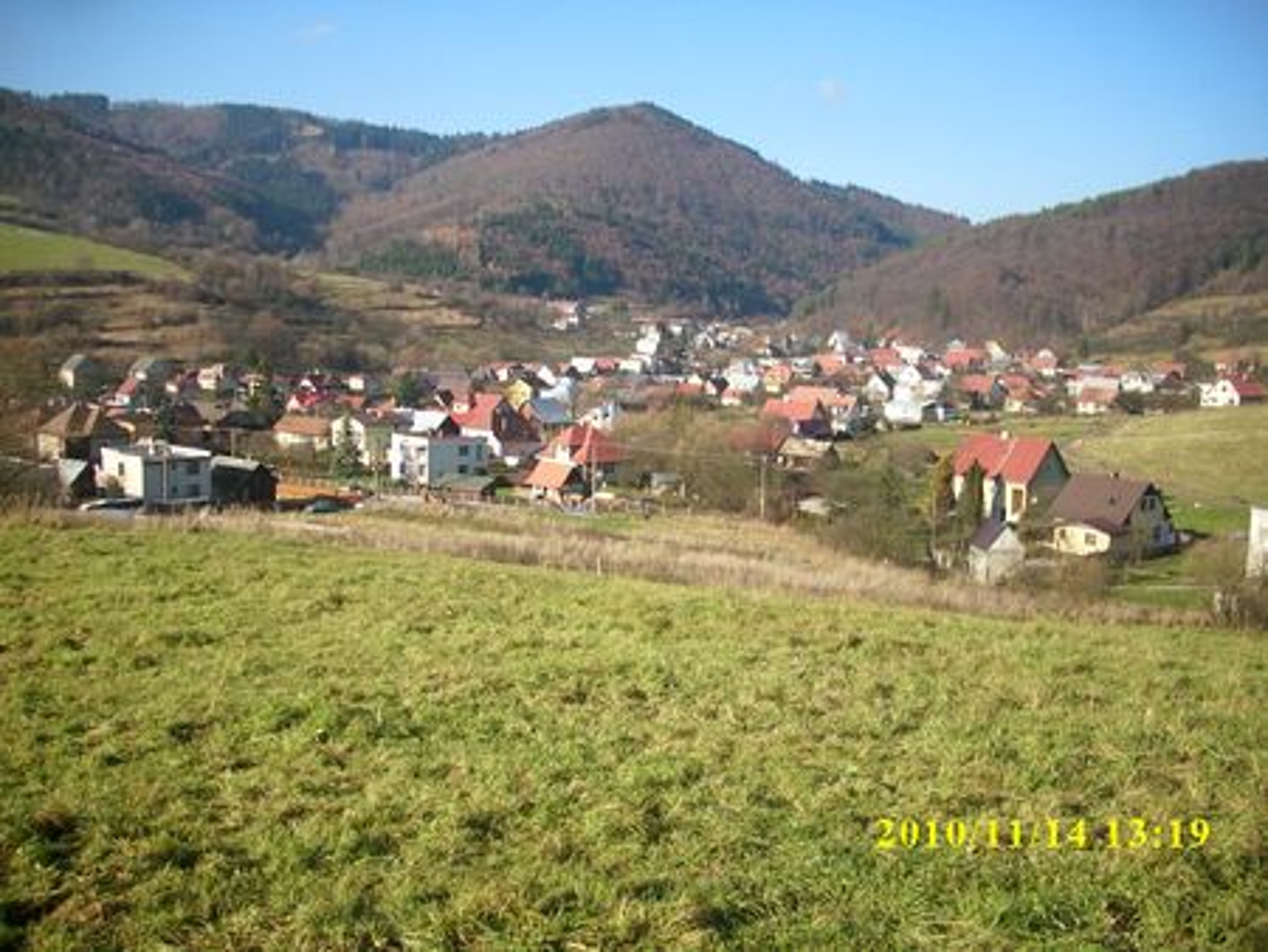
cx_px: 634
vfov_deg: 45.5
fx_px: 1136
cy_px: 476
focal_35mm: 31
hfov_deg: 58.3
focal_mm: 6.2
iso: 200
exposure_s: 1/478
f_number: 5.6
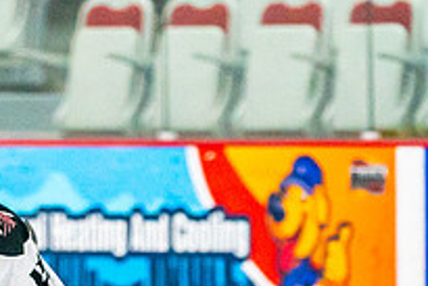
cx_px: -20
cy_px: 462
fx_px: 12504
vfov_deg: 1.3
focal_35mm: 1051
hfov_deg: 2.0
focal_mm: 200
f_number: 2.8
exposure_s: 1/1000
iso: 3200
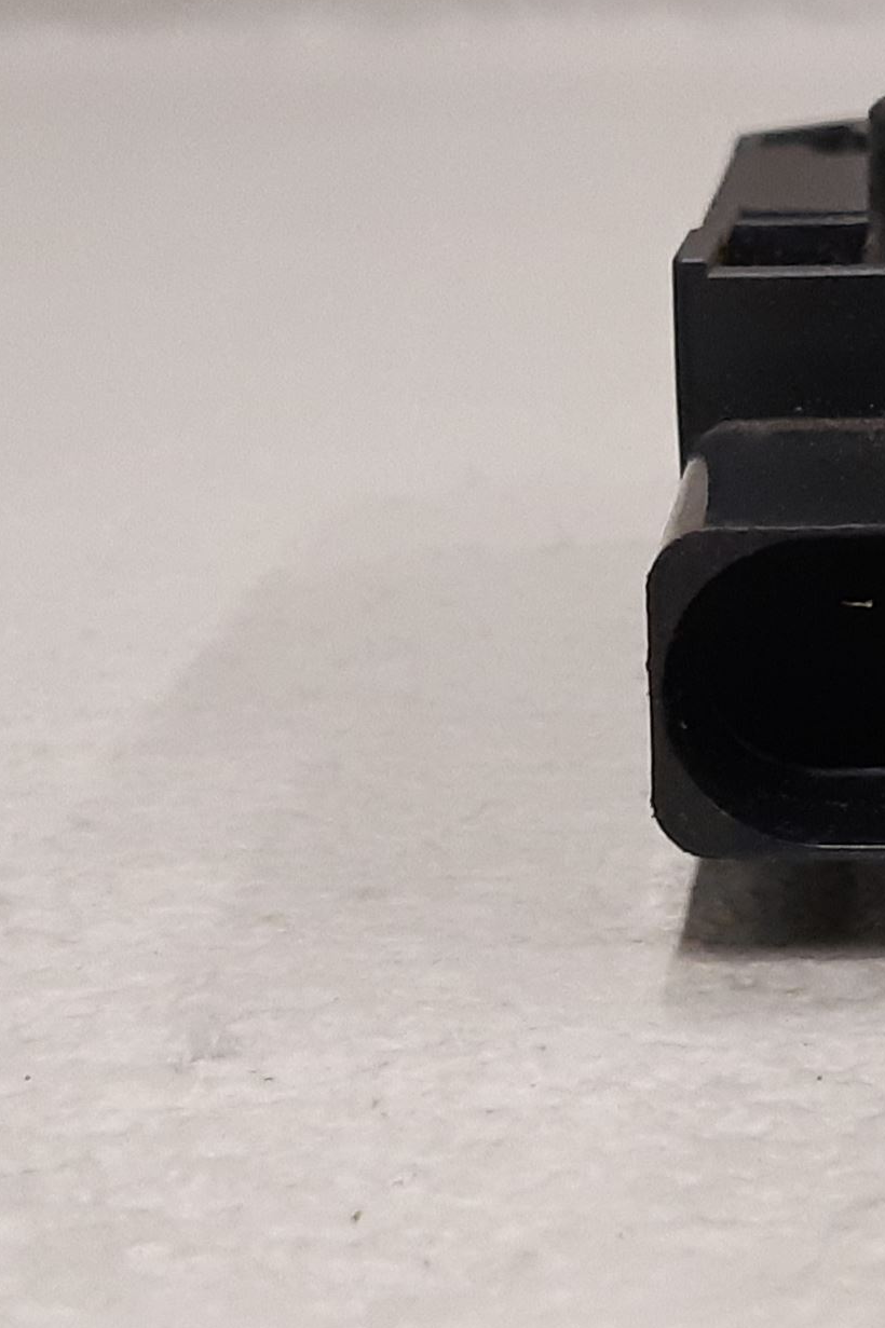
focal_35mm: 45
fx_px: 1660
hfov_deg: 27.5
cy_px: 573
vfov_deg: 43.5
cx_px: 959
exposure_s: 1/50
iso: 250
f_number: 1.7
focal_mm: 3.93
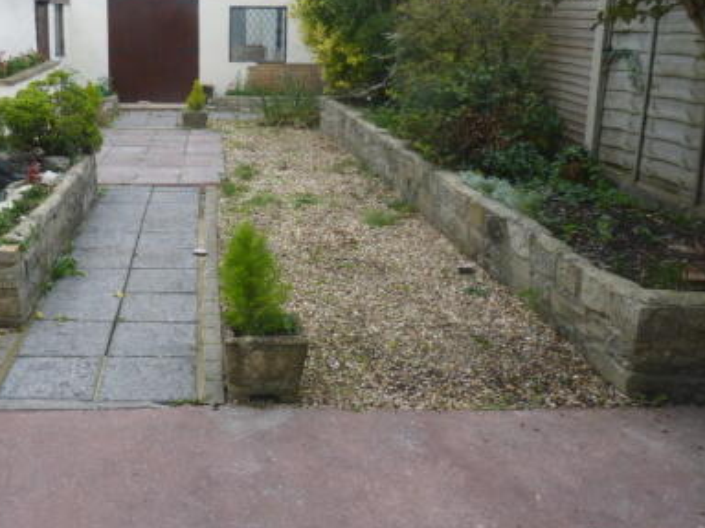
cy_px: 170
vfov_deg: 37.3
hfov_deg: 47.3
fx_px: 774
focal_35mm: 38
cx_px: 183
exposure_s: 1/400
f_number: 2.8
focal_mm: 4.5
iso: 100
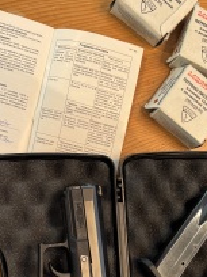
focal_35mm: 55
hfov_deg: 26.5
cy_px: 237
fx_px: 439
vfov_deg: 33.5
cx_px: 126
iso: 160
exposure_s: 1/50
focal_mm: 6.76
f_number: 1.78
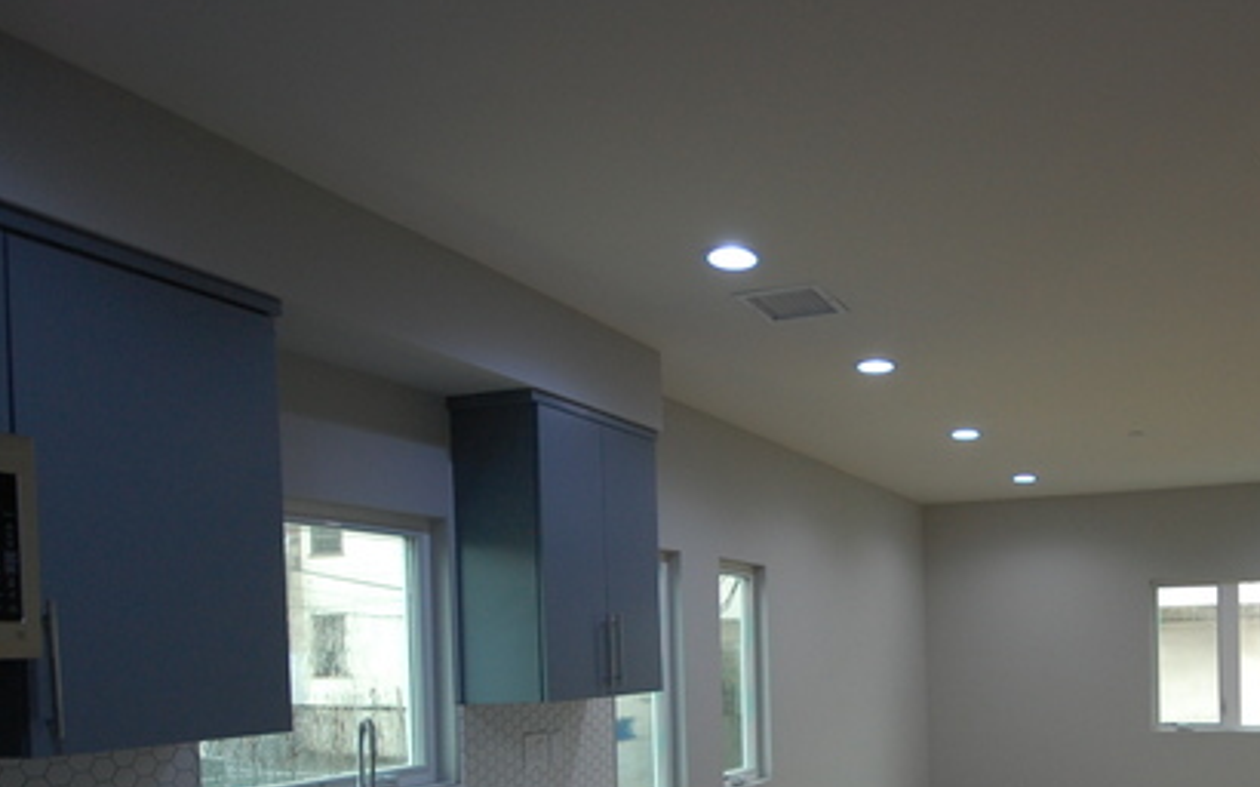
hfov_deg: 63.5
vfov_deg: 41.9
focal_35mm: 28
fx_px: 961
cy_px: 664
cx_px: 907
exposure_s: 1/30
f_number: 4
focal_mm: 10
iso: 450
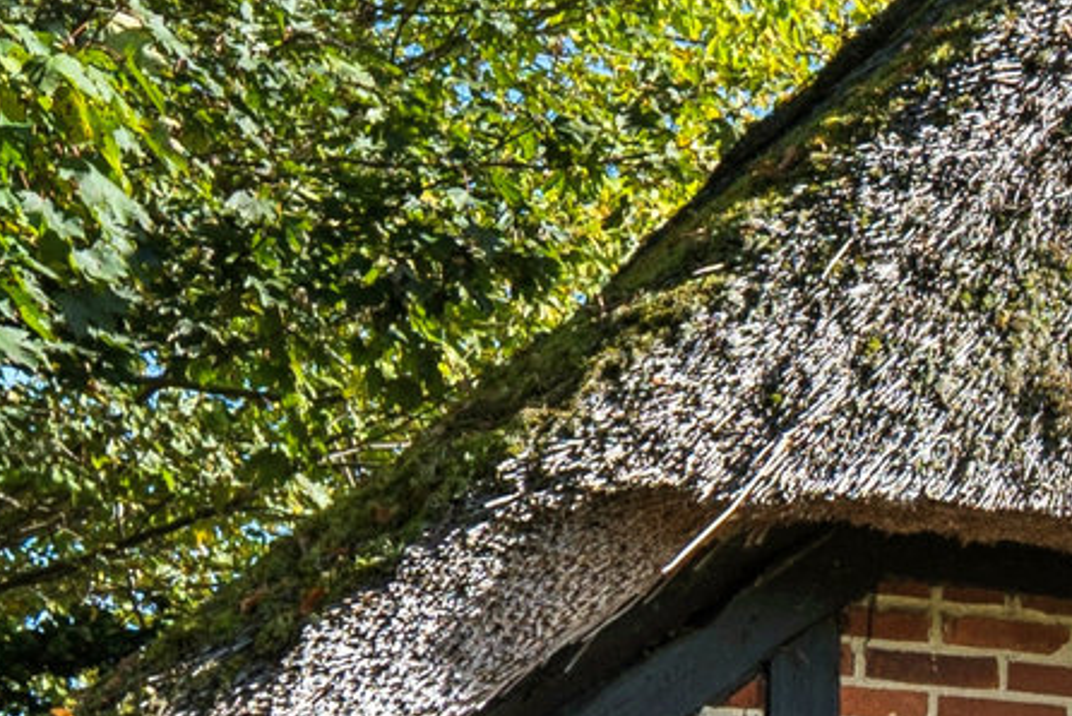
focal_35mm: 121
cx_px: 1591
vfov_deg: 10.6
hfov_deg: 15.6
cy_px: 1317
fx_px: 3605
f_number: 6.3
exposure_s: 1/500
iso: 200
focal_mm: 18
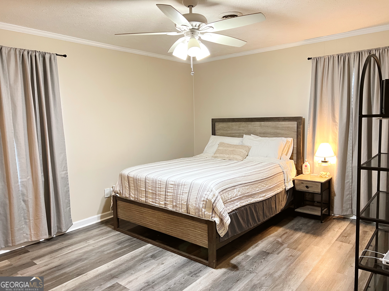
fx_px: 292
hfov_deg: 67.3
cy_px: 146
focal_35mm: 26
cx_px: 194
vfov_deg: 53.1
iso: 250
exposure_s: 1/60
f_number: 1.5
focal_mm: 5.7
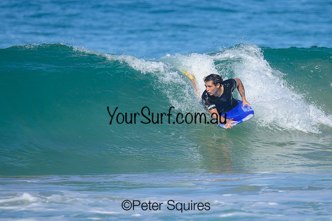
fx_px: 10154
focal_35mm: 1101
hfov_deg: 1.9
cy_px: 95
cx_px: 197
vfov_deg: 1.2
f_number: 6.3
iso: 250
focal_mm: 800
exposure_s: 1/2000
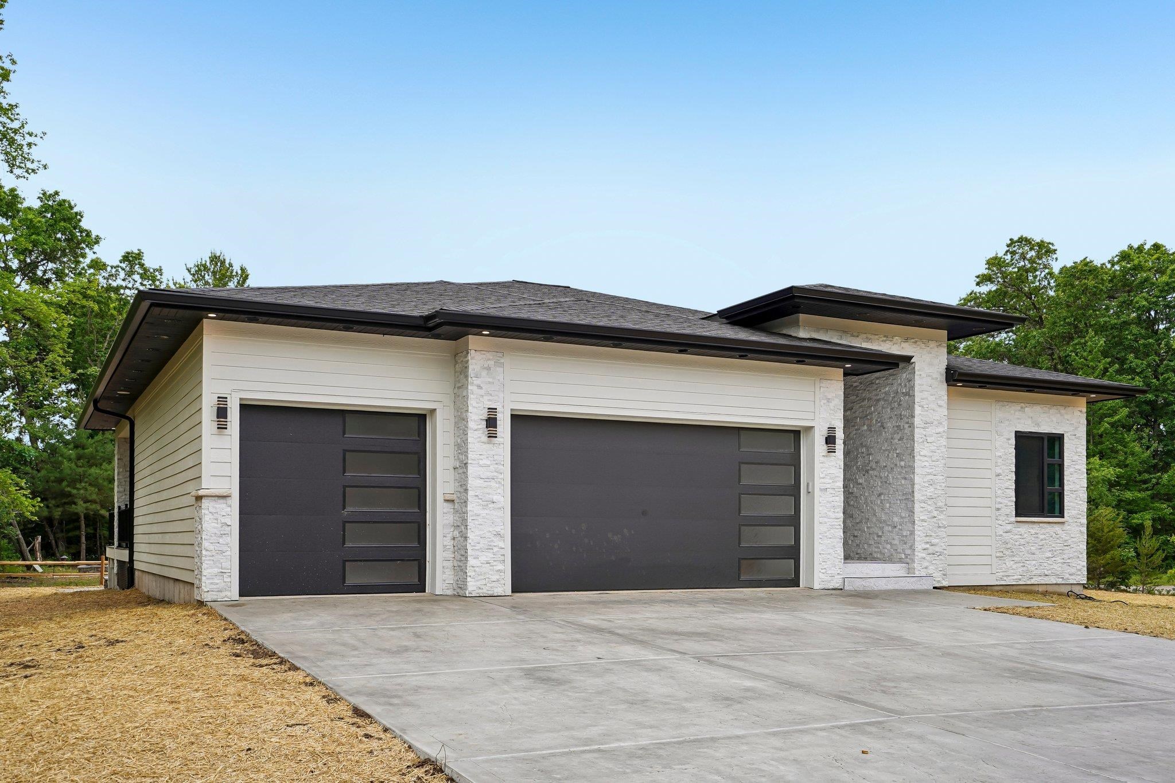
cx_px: 588
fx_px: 1110
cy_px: 392
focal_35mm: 34
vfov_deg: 38.9
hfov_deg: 55.8
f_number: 8
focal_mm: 34
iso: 160
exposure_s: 1/250
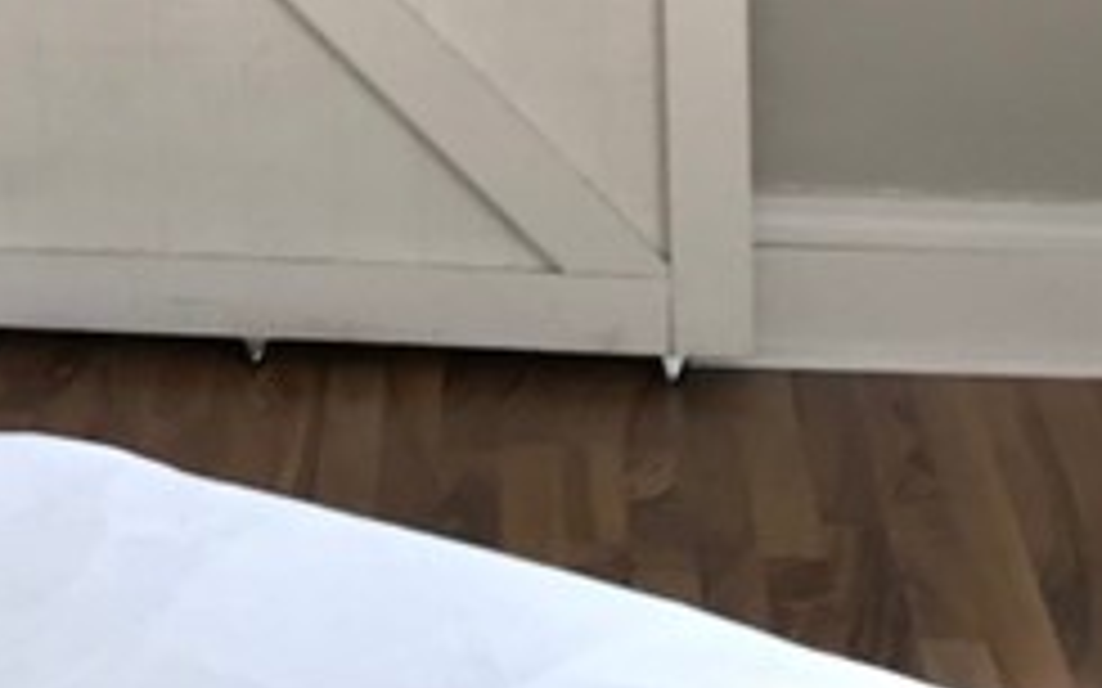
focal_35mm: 124
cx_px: -396
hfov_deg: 15.8
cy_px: -513
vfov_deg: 10.0
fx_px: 3723
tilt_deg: -7.9
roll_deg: +2.1
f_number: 1.8
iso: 25
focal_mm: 3.99
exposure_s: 1/60
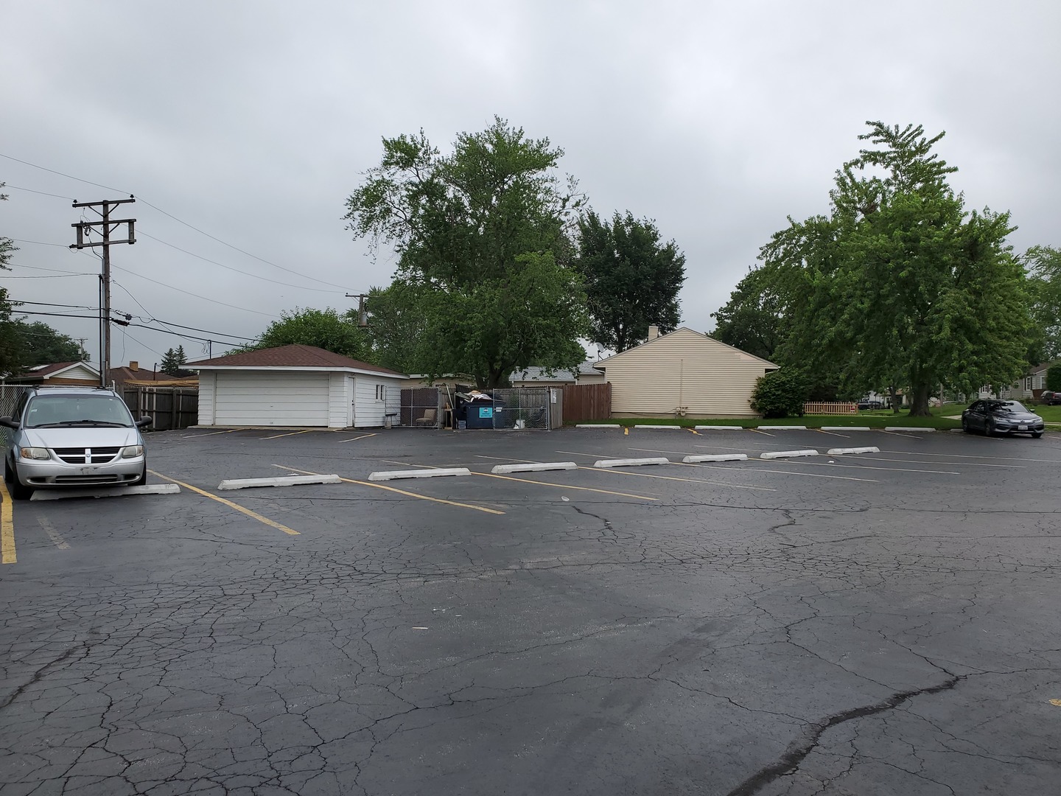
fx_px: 797
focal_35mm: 26
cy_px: 398
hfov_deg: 67.3
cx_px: 530
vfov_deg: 53.1
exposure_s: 1/849
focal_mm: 4.3
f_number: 2.4
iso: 50
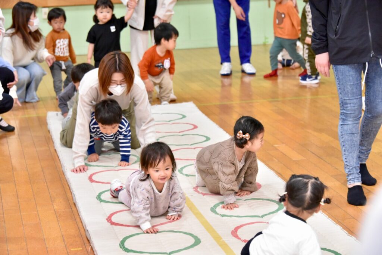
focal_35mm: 98
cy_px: 128
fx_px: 1040
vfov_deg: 14.0
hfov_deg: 20.8
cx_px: 191
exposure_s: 1/640
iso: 6400
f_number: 5.3
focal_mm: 98
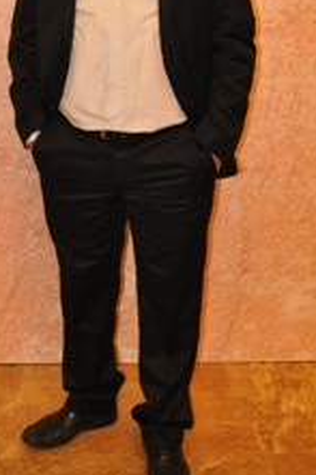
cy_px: 75
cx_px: 52
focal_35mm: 67
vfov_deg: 29.2
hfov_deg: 20.0
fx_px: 883
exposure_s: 1/60
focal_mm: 22
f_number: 4
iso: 800
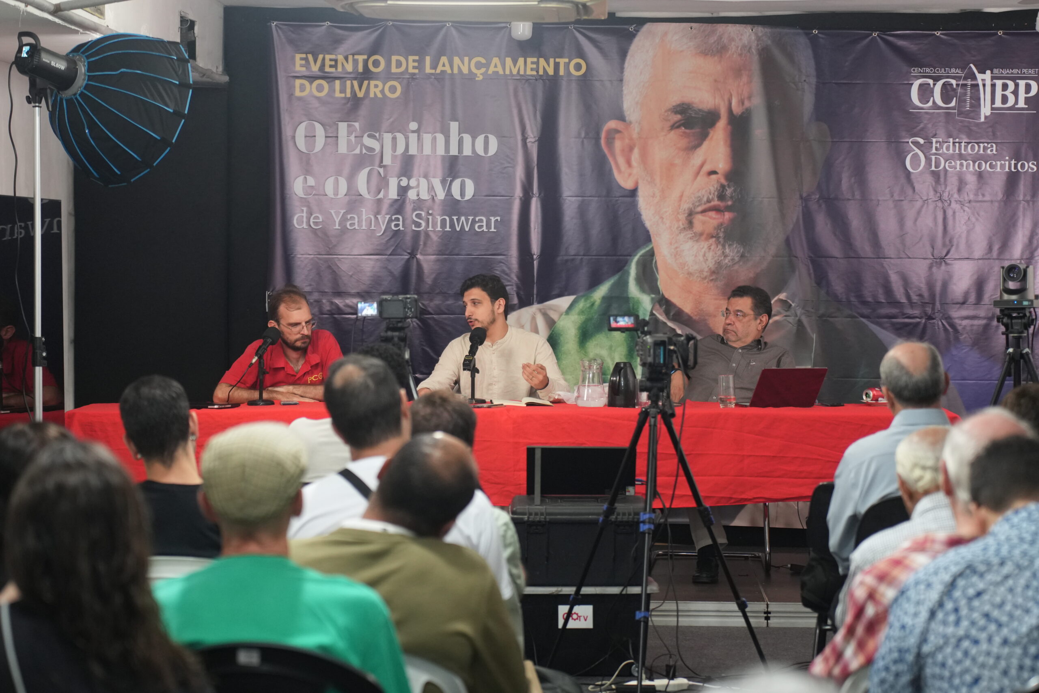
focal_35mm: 112
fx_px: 3232
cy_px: 346
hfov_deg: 18.3
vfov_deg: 12.2
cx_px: 520
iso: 1250
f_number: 2.8
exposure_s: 1/100
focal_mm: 75
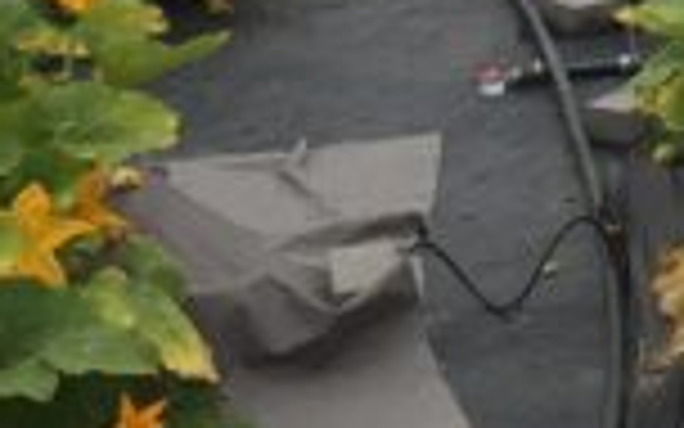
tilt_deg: -7.7
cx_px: 1152
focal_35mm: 160
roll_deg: +1.4
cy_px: -383
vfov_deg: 7.9
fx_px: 2983
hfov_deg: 12.2
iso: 32
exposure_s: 1/638
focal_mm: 4.15
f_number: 2.2
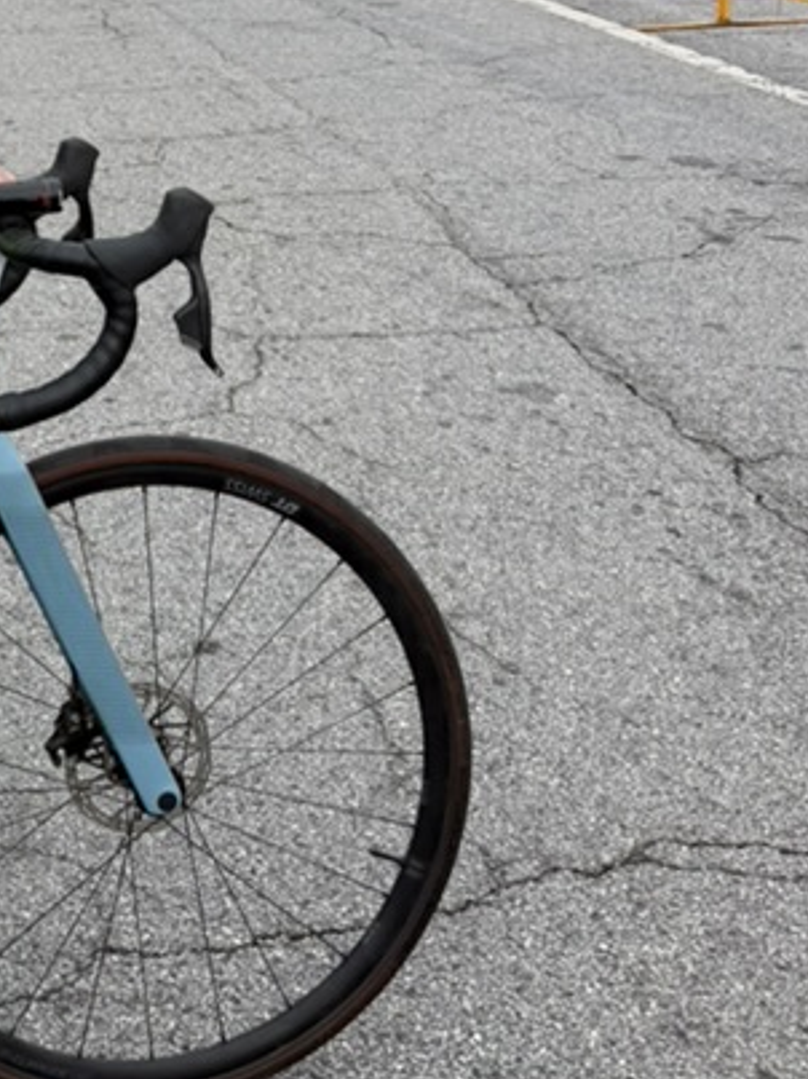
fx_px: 1899
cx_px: -155
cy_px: -8
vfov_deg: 29.5
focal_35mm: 61
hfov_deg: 22.2
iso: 80
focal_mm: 6.76
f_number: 1.78
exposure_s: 1/2169
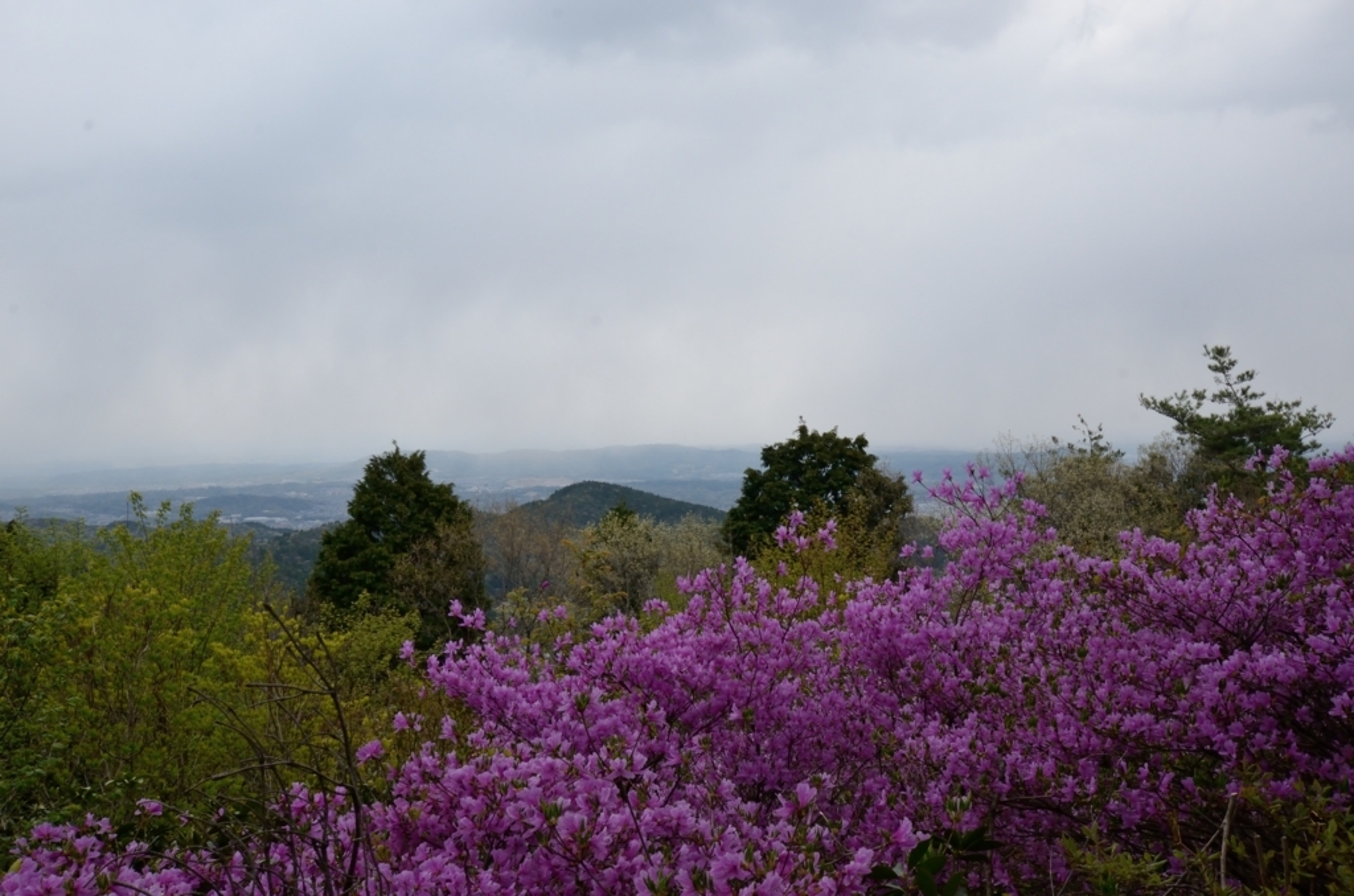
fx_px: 1351
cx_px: 677
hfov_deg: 53.2
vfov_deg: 36.7
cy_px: 448
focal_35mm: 36
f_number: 14
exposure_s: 1/250
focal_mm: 24
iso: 400
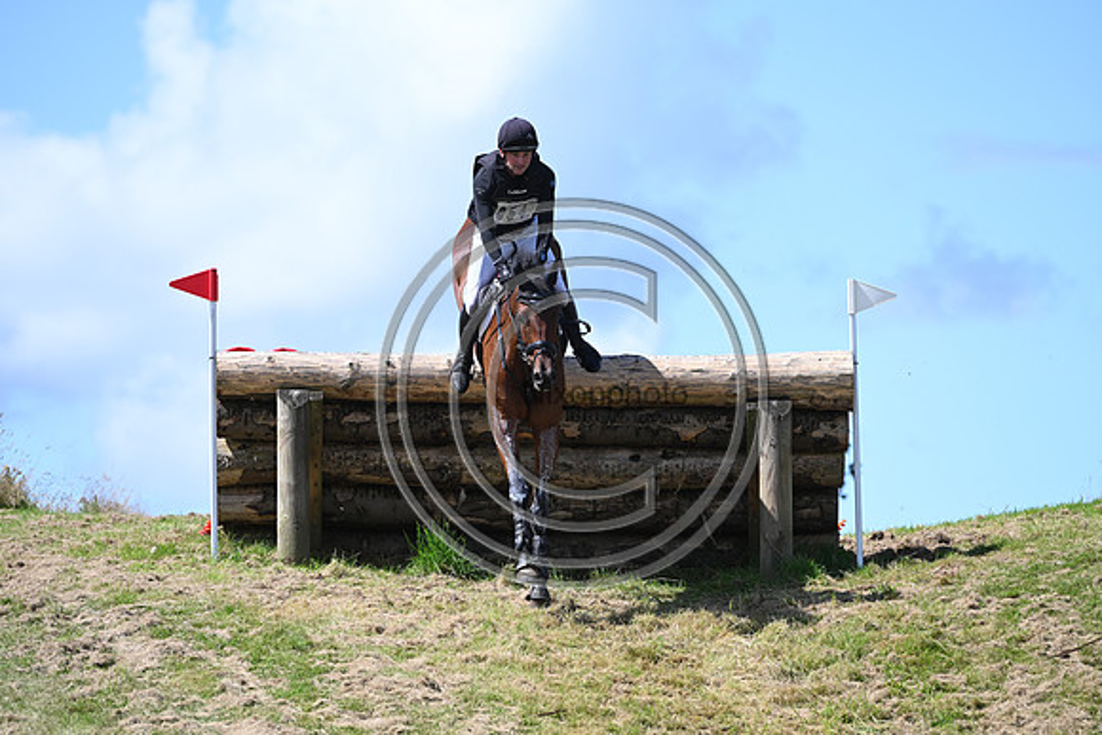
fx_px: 6123
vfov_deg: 6.9
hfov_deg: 10.3
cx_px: 551
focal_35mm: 200
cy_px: 368
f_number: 4.5
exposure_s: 1/1250
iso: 220
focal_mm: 200
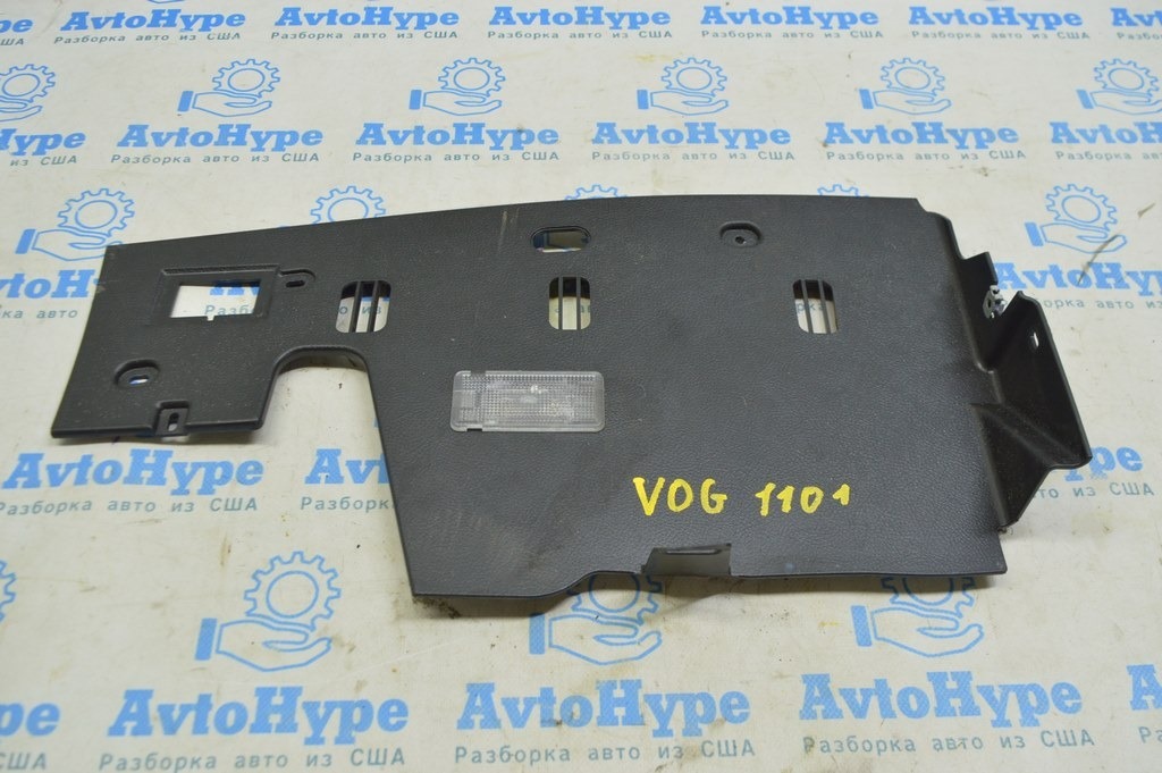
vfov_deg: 39.9
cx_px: 581
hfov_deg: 57.3
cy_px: 386
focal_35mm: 33
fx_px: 1064
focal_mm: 22
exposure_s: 1/20
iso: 400
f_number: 5.6
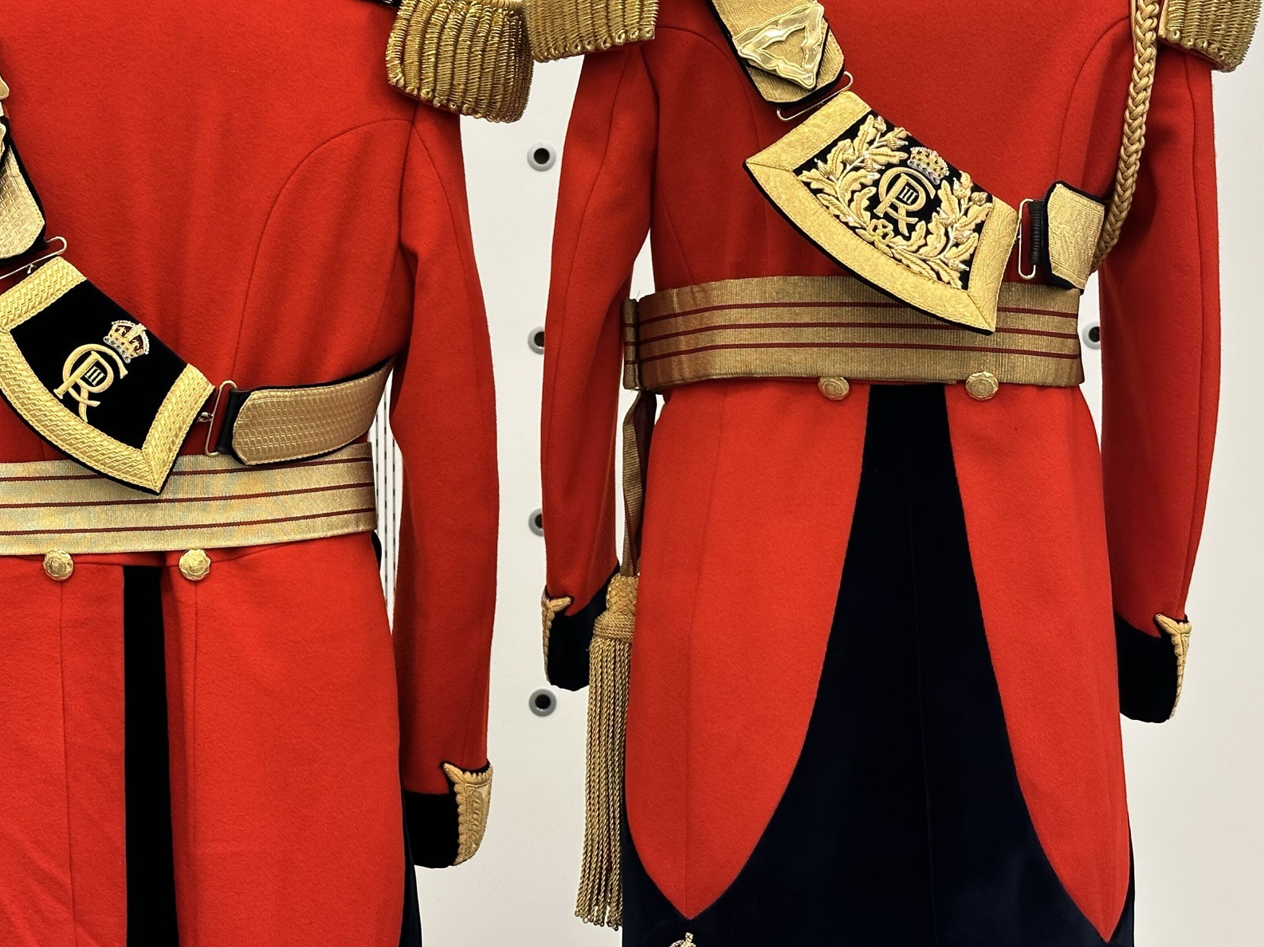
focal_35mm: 62
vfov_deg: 23.6
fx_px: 2264
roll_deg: -0.2
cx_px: 483
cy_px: 379
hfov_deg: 31.1
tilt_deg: -4.0
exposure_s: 1/60
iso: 160
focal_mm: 6.86
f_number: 1.78
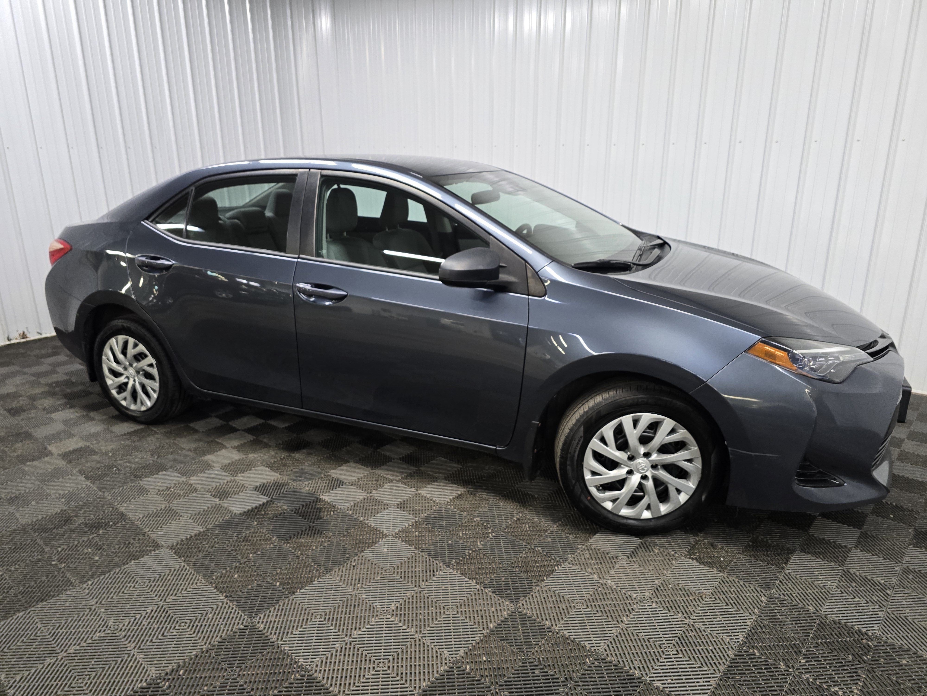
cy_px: 348
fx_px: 616
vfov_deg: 58.9
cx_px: 464
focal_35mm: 23
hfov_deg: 73.9
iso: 400
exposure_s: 1/120
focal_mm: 6.3
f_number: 1.7
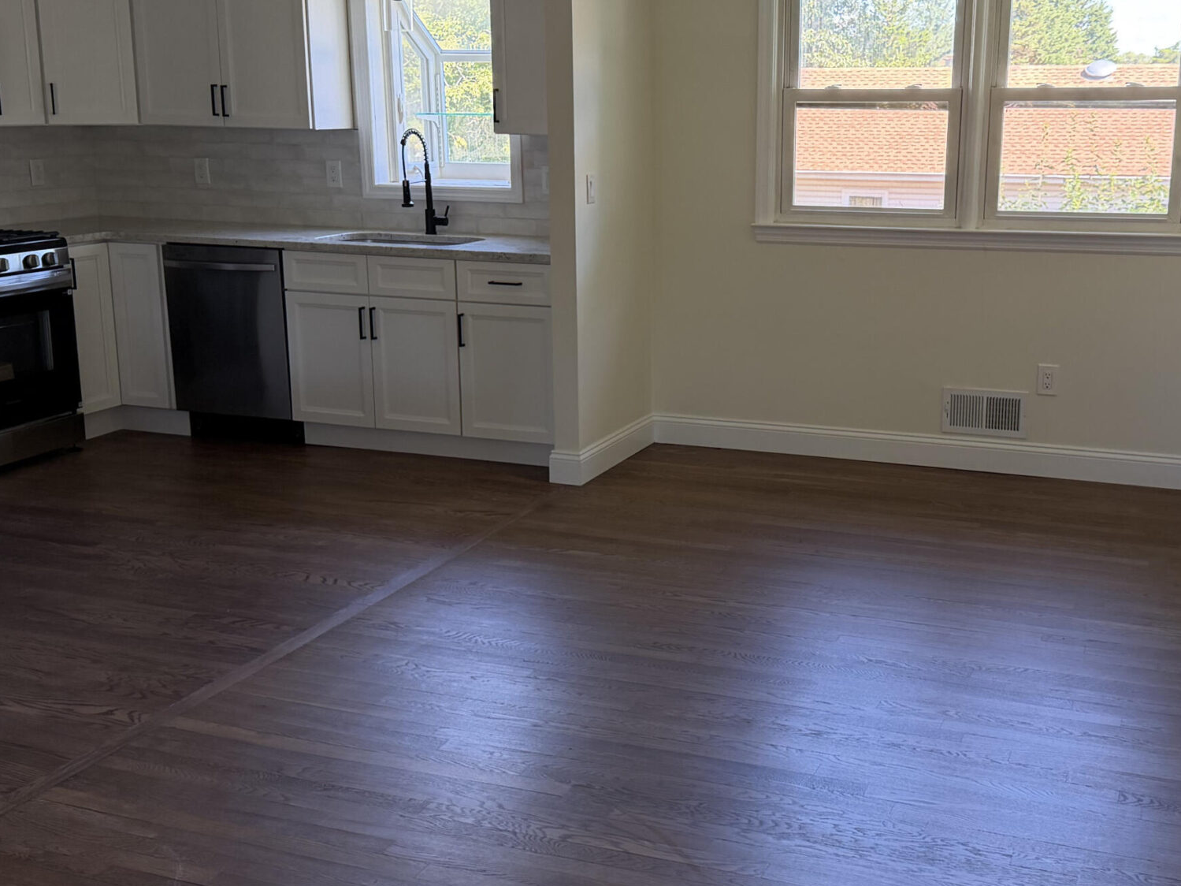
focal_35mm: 41
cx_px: 704
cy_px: 397
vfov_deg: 35.1
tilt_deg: -12.1
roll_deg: +0.0
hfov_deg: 45.5
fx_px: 1399
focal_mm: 6.76
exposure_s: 1/87
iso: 200
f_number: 1.78
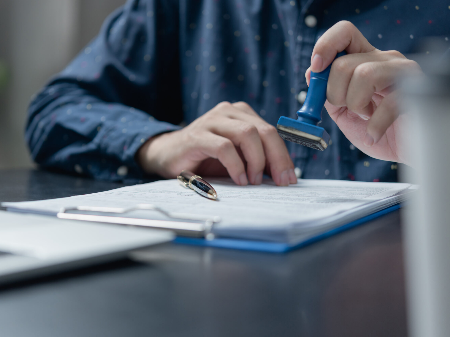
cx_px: 199
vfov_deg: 22.6
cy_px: 169
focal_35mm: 65
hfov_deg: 29.8
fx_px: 845
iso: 400
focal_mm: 60
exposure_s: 1/80
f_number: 2.8
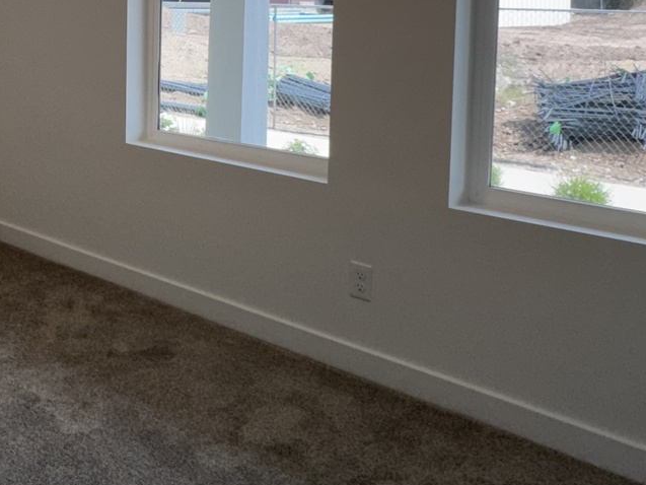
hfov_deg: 36.7
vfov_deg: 30.7
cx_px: -34
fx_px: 840
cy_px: 46
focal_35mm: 45
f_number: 2.2
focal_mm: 2.22
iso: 40
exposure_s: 1/175
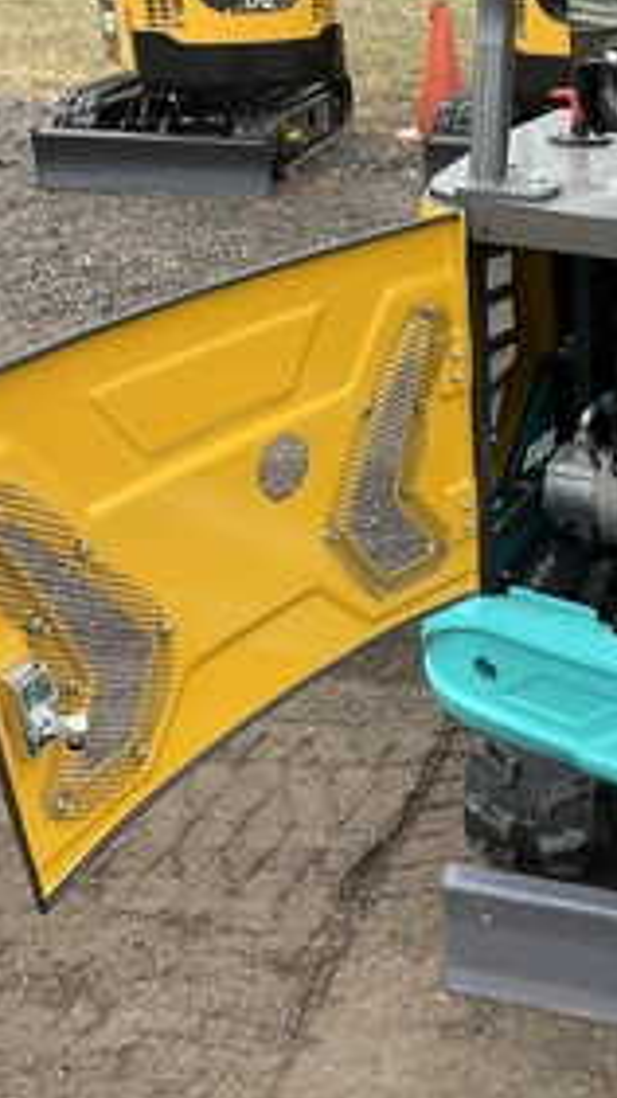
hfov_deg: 25.7
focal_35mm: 45
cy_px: 531
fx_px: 1309
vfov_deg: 45.5
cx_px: 558
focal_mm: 3
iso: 20
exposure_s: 1/122
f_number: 1.8
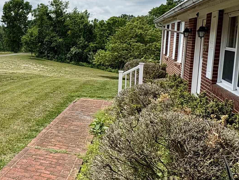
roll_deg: +0.2
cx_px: 10
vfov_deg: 35.0
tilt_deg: -6.4
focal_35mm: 41
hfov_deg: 41.0
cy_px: 71
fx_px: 283
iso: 40
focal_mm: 2.22
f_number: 2.2
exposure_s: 1/2674
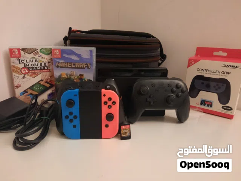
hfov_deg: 69.4
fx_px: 174
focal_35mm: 25
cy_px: 90
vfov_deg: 54.9
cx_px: 120
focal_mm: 4.6
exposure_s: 1/25
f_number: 2
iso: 640
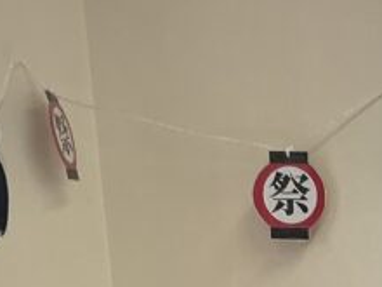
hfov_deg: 14.1
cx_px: 490
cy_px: 652
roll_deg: +0.2
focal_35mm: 135
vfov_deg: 9.9
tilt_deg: -17.8
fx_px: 1490
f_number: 1.8
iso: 40
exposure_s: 1/60
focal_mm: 3
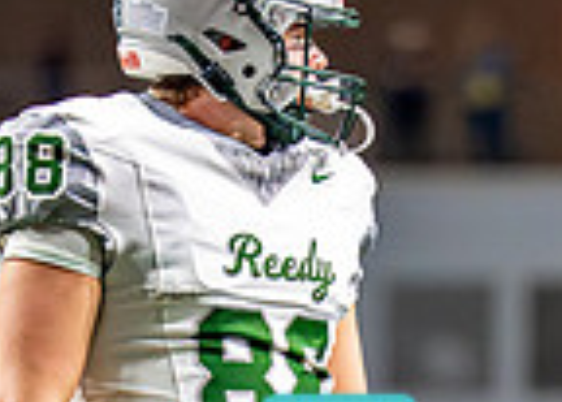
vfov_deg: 1.8
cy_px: 511
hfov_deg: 2.6
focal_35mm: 784
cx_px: 335
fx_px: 12520
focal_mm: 157
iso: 6400
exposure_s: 1/2000
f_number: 2.8
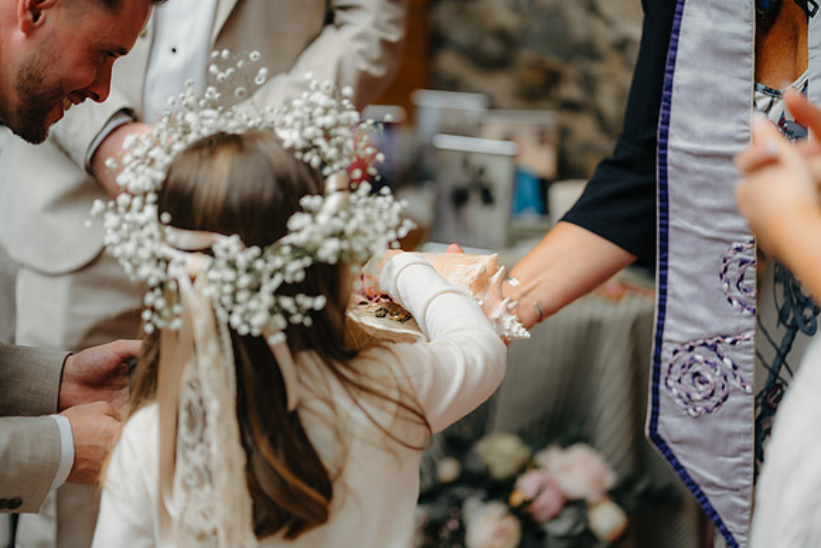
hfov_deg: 23.9
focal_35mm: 85
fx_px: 1939
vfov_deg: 16.1
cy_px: 274
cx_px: 410
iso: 100
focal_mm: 85
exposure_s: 1/250
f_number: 2
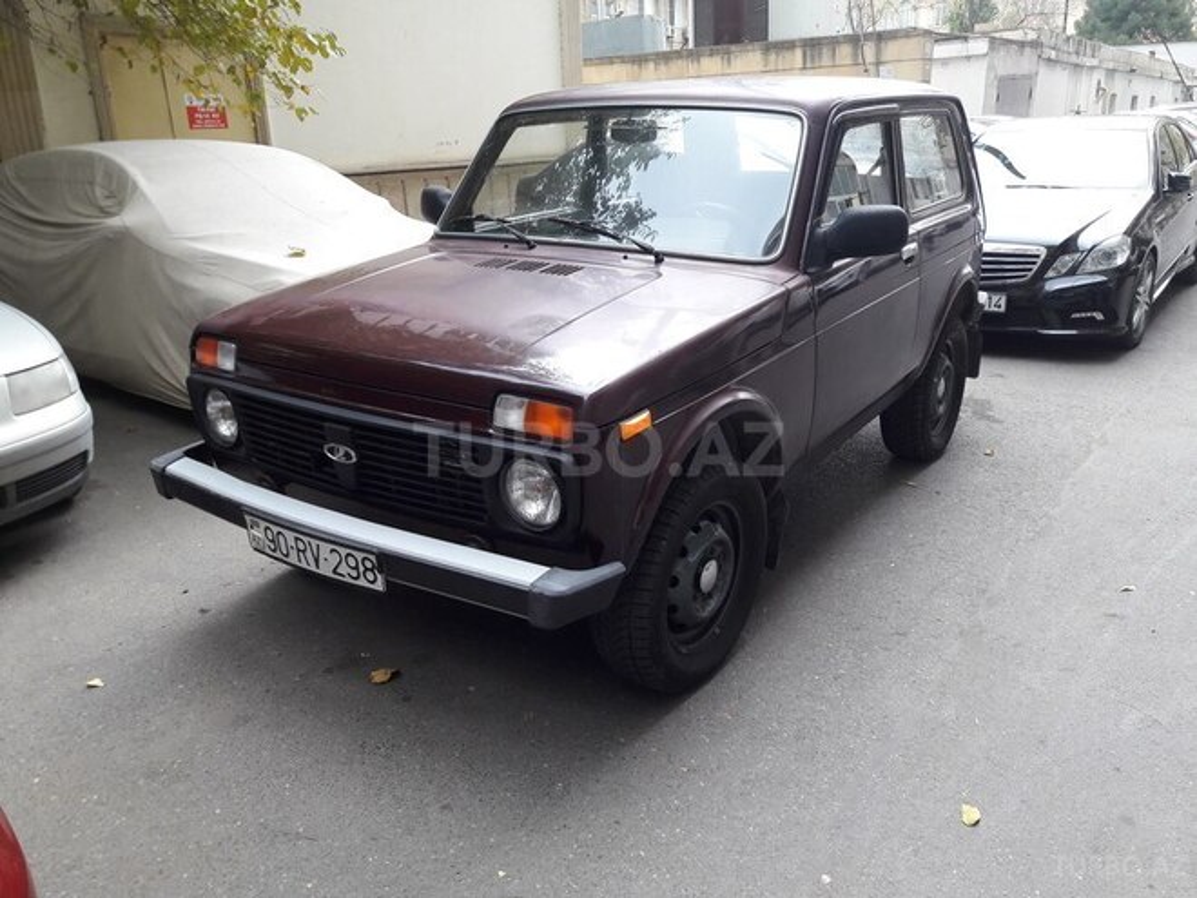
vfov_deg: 49.7
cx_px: 598
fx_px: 968
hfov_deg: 63.4
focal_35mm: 28
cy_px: 449
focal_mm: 3.7
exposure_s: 1/100
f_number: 1.9
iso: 50
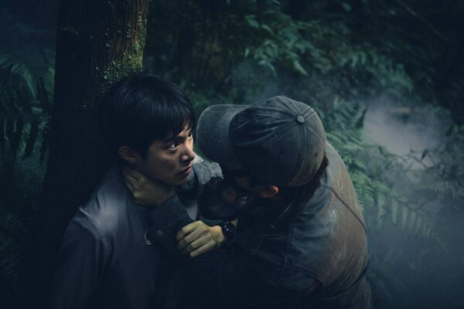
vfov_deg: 37.9
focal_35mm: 35
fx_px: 451
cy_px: 154
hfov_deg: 54.4
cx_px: 232
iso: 500
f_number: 2.5
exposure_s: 1/200
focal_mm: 35
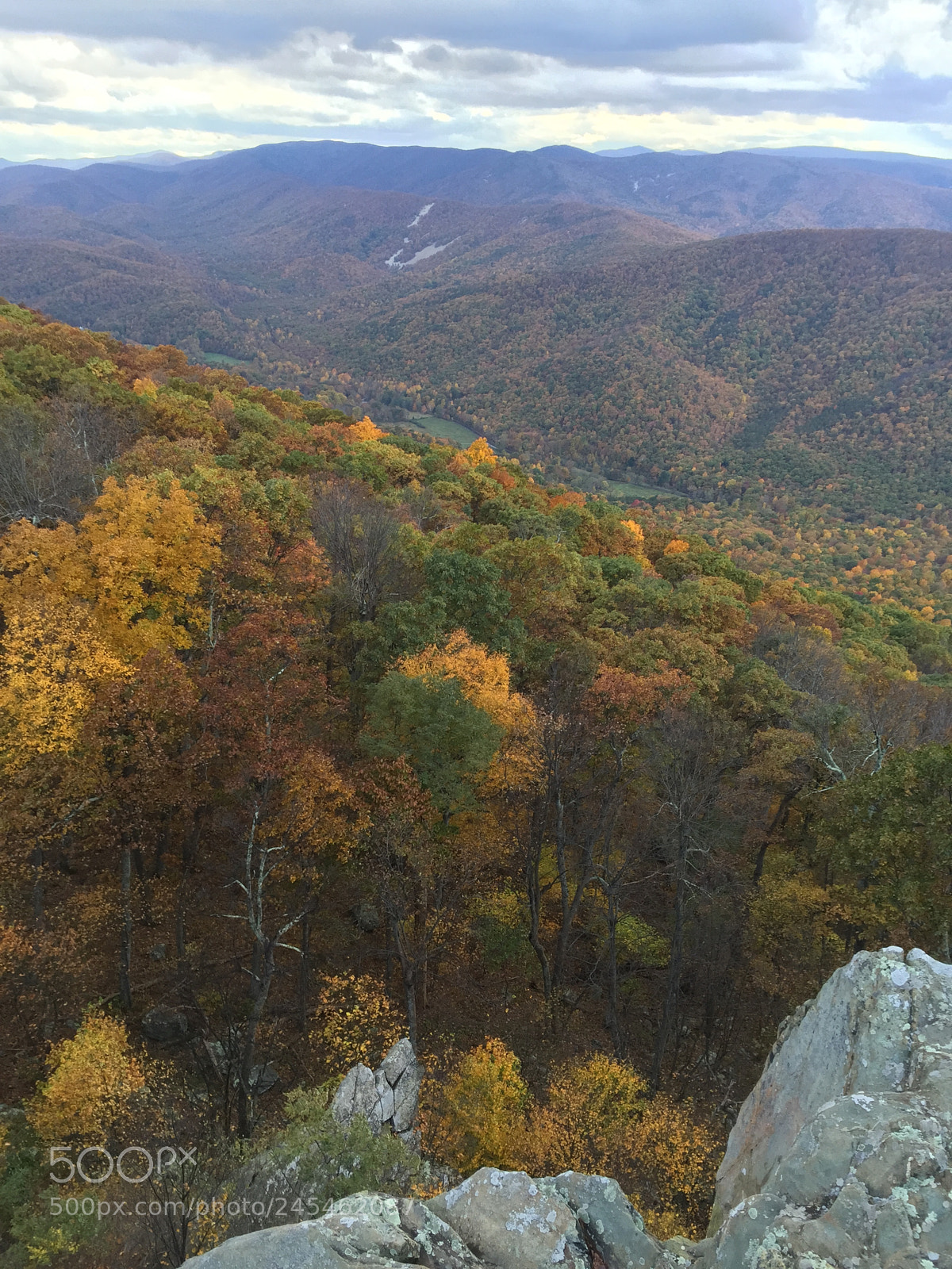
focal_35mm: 29
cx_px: 476
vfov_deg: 61.7
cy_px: 634
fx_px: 1063
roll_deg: -1.6
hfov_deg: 48.2
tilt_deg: -22.2
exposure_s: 1/120
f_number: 2.2
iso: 50
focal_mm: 4.15
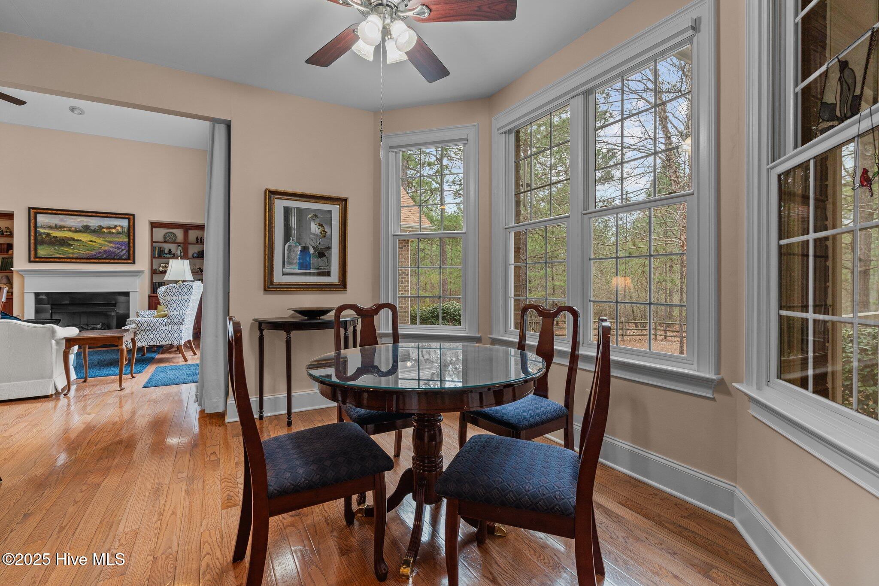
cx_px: 440
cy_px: 293
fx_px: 391
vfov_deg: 73.7
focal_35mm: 16
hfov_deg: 96.7
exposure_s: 1/2
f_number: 8
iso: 400
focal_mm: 16
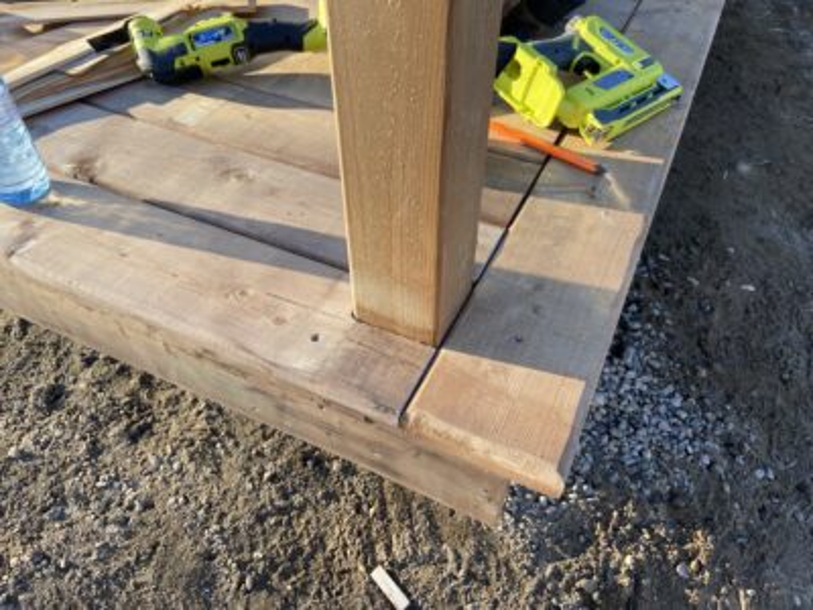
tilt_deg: -47.2
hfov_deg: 67.3
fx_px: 611
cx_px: 406
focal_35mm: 26
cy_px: 305
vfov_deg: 53.1
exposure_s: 1/437
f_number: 1.8
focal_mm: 4.25
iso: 32
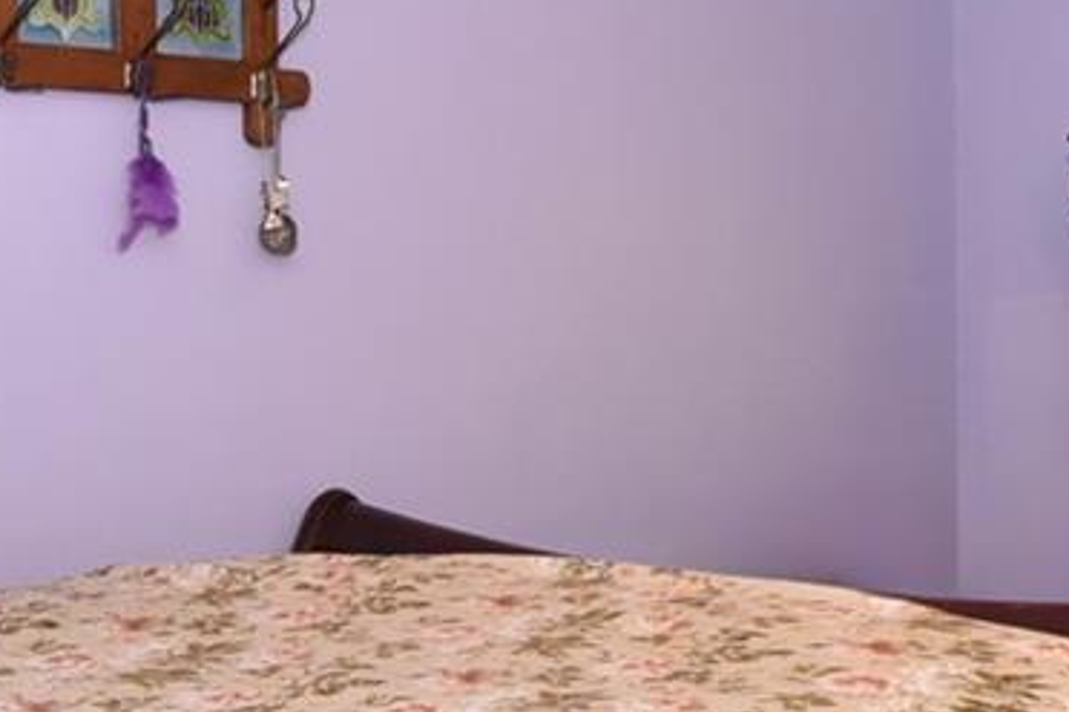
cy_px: 230
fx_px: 2286
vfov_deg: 17.7
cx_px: 833
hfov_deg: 25.9
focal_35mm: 77
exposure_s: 1/80
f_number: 7.1
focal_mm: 14
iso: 1600
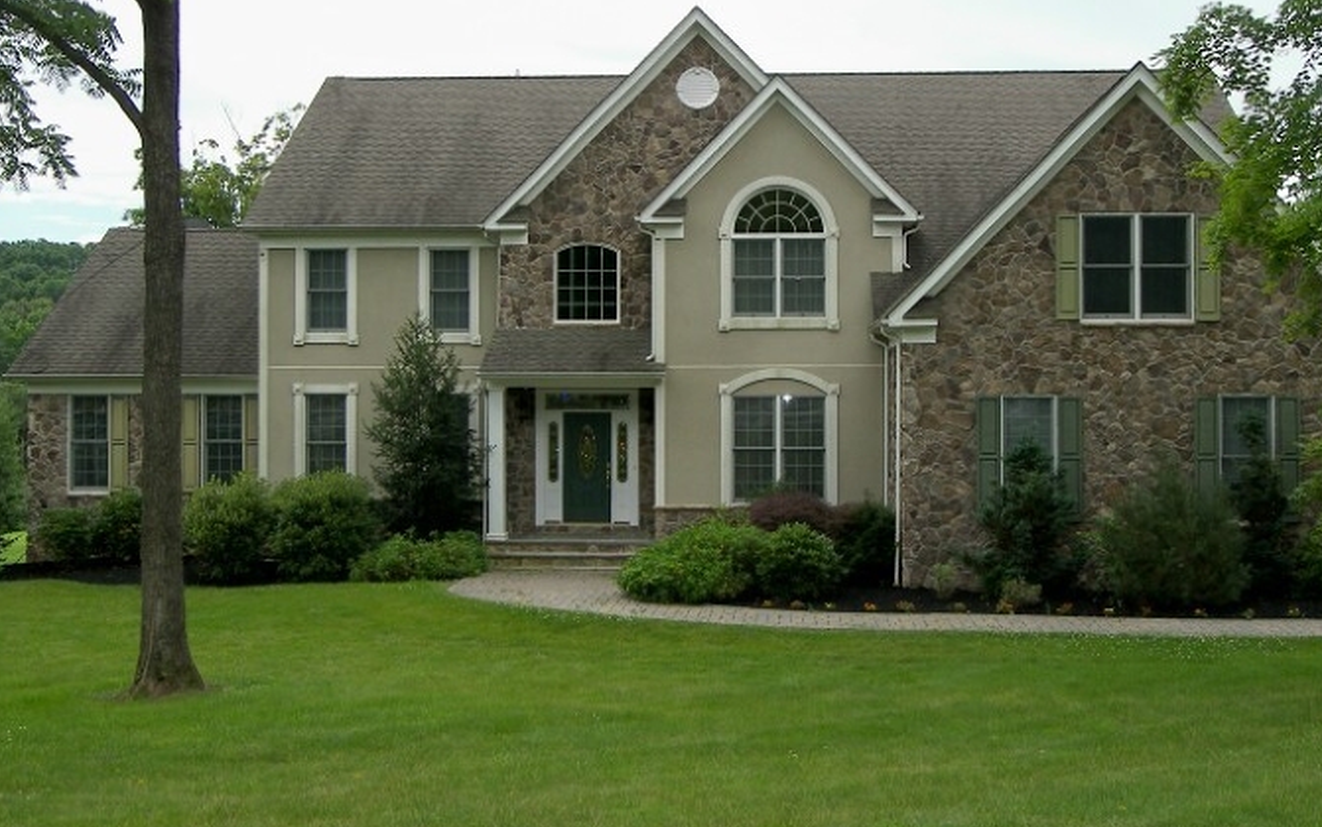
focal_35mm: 48
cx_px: 709
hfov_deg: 41.8
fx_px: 1730
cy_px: 350
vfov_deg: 26.9
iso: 50
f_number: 3.2
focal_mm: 8
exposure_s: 1/200
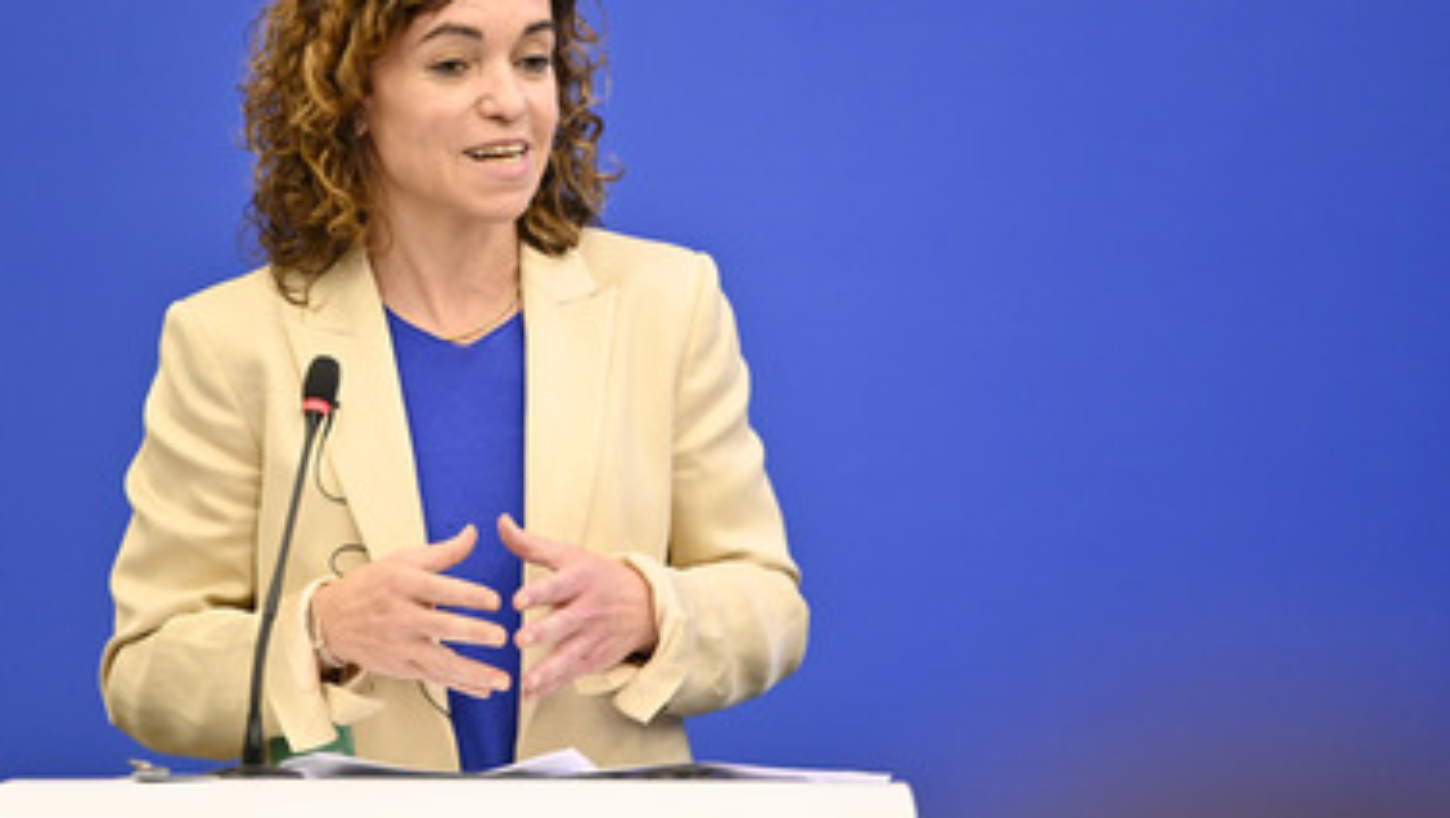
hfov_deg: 8.6
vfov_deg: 4.8
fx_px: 9656
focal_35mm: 251
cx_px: 627
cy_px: 347
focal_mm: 200
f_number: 2.8
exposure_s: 1/320
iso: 2500
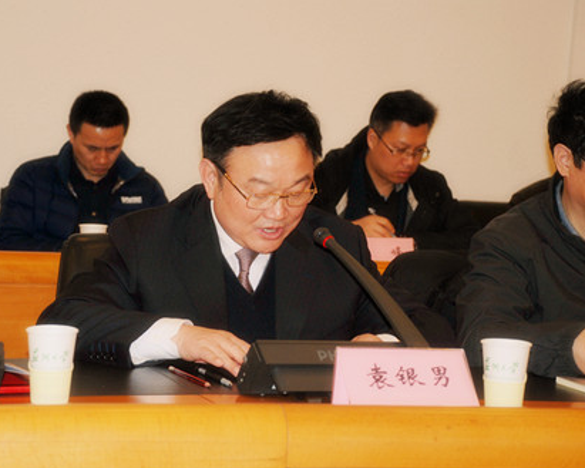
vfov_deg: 13.6
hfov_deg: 17.0
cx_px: 246
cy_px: 236
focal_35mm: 113
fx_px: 1957
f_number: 5.3
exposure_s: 1/60
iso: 200
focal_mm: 66
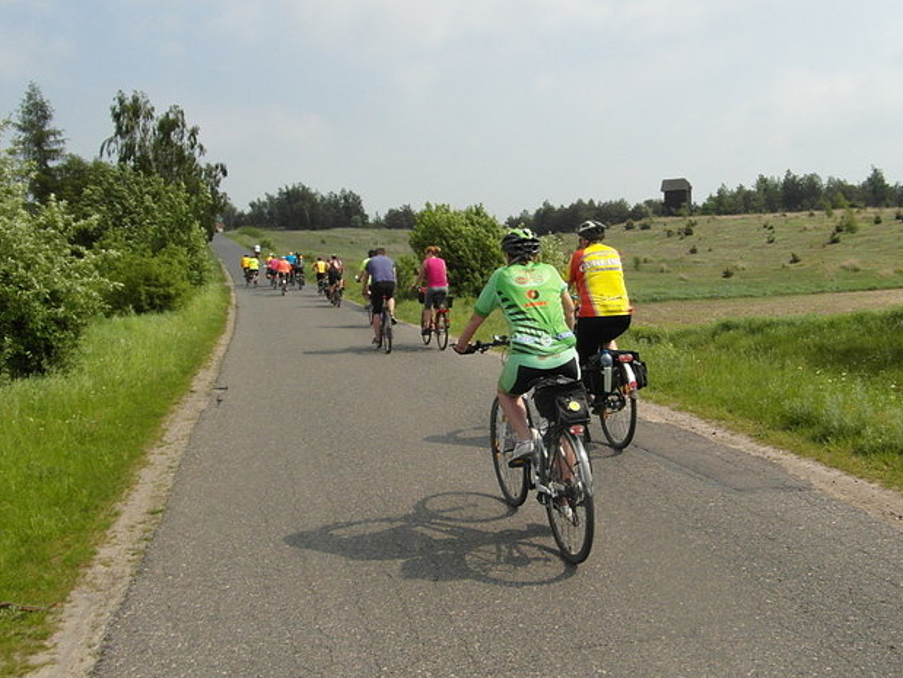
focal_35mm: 31
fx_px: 809
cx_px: 487
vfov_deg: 45.4
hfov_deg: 58.3
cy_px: 372
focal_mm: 4
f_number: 3.6
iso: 100
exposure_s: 1/1000
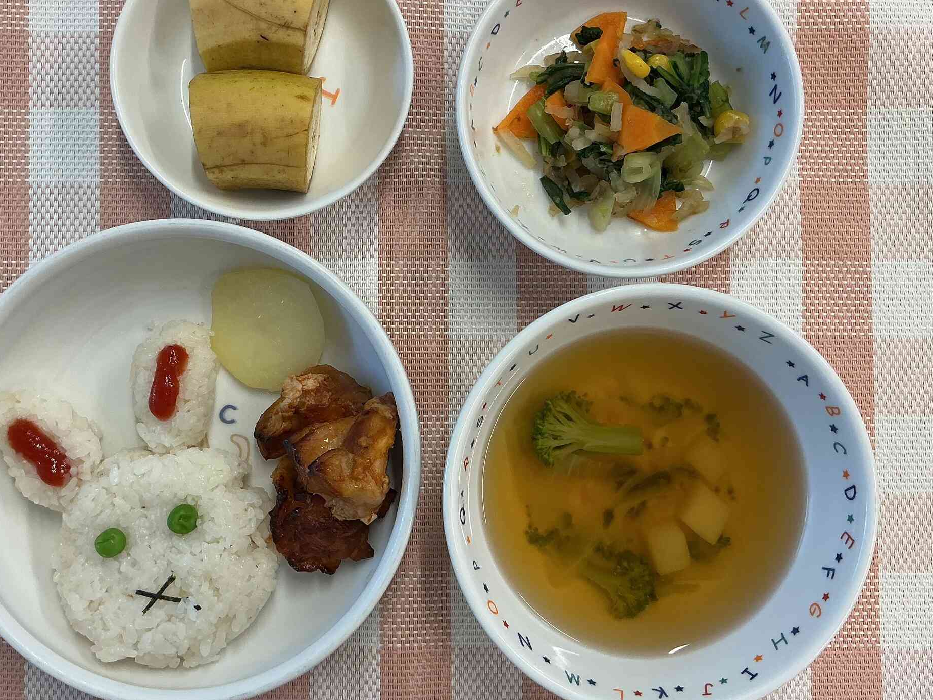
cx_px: 398
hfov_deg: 48.8
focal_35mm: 38
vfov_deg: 37.7
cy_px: 312
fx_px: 1024
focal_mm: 3
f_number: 1.8
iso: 32
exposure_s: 1/100
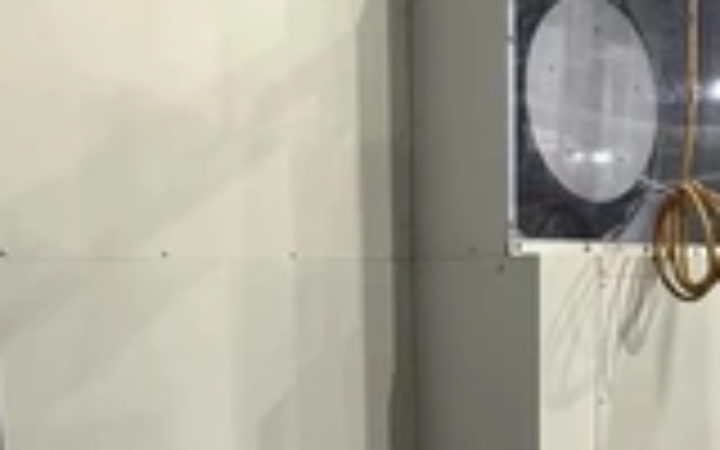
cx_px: 441
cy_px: 356
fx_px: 726
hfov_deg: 52.3
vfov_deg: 33.5
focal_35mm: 37
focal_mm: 2.22
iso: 200
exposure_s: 1/60
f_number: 2.2
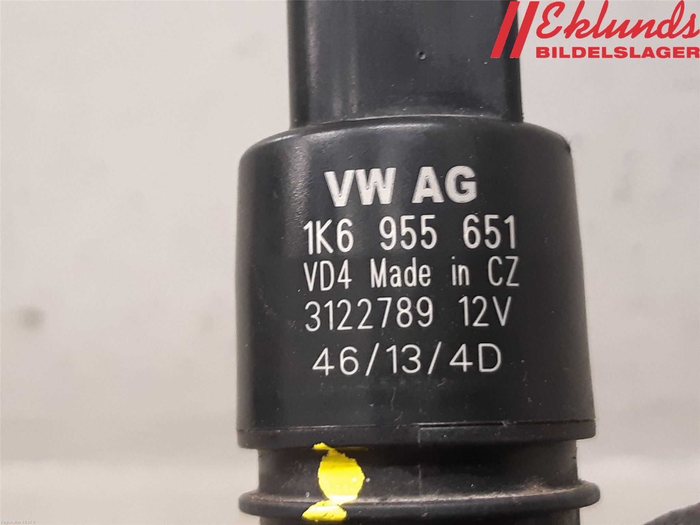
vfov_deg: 53.1
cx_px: 350
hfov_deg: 67.3
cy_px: 262
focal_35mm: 26
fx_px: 526
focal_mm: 3.93
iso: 200
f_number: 1.7
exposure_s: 1/33
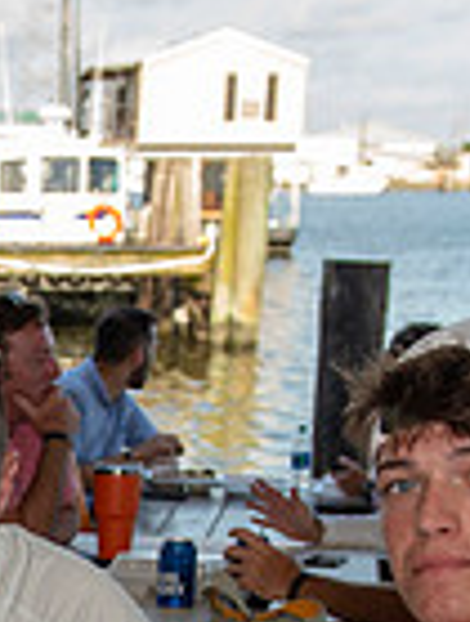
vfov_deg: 14.6
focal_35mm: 128
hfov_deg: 11.1
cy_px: 850
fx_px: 2307
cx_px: -264
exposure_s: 1/160
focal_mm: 32
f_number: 4
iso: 50
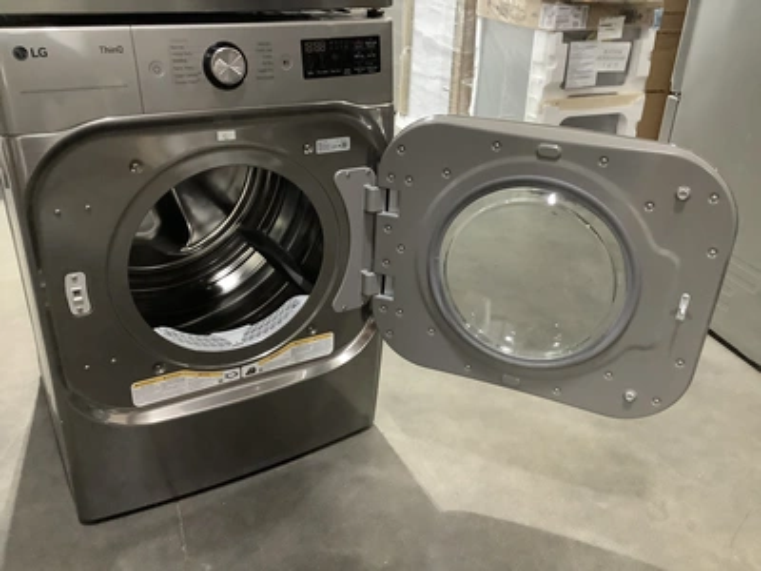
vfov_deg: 45.4
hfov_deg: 58.4
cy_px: 286
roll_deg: -2.0
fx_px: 682
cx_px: 380
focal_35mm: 31
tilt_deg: -26.4
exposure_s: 1/30
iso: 500
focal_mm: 3.3
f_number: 2.4
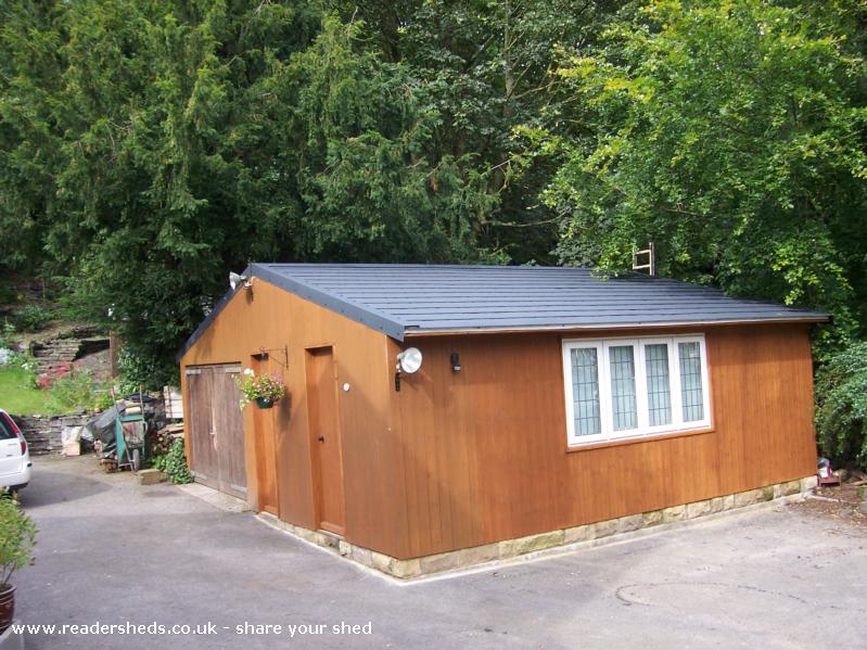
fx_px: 851
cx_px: 434
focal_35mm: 34
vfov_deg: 41.8
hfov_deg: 54.0
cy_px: 325
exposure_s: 1/250
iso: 80
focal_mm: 5.6
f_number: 2.7
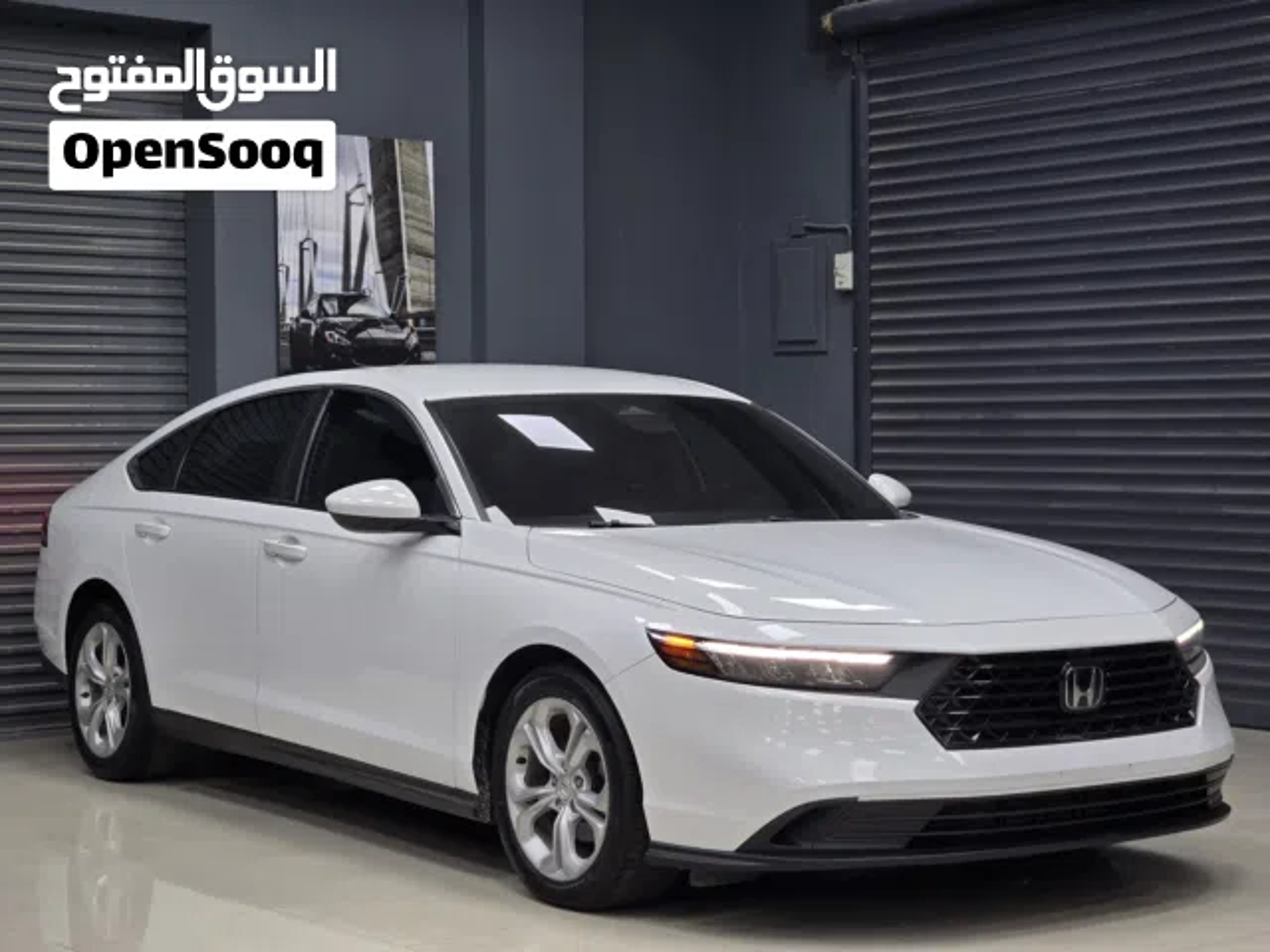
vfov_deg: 21.3
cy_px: 476
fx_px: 2531
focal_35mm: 69
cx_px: 635
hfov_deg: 28.2
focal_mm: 7.9
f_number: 2.4
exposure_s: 1/50
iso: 64
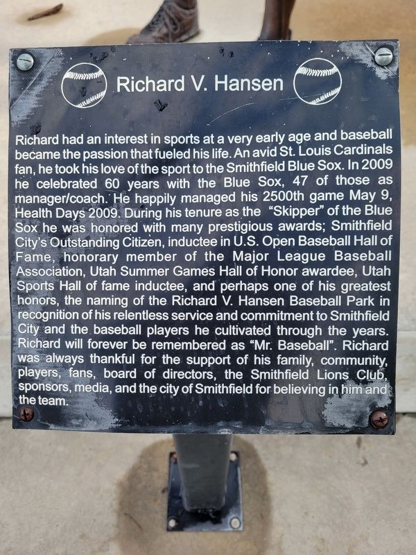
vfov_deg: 67.3
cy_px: 278
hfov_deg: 53.1
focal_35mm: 26
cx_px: 208
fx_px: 417
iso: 40
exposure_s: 1/380
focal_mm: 5.4
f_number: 1.8
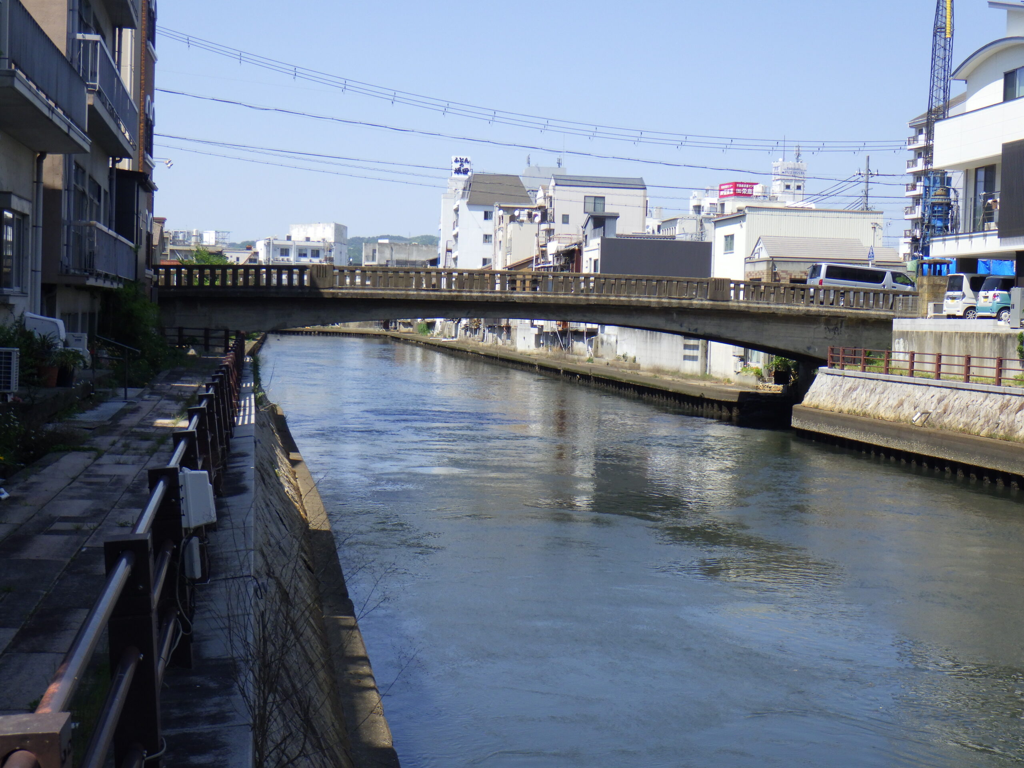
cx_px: 512
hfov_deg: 37.5
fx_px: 1509
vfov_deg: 28.6
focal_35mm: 51
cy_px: 384
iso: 125
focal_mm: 9.1
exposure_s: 1/500
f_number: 5.3
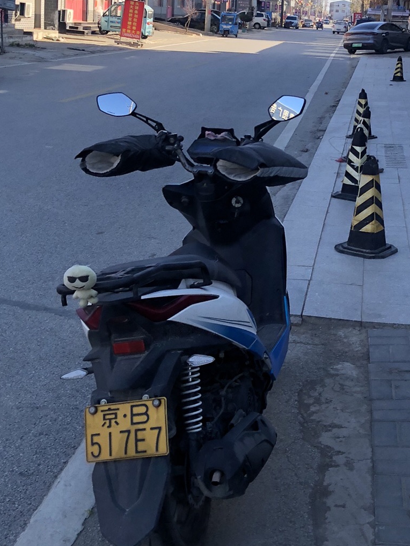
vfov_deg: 34.6
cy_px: 185
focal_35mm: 55
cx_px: 294
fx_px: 868
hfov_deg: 26.3
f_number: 1.8
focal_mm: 4
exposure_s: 1/727
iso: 20
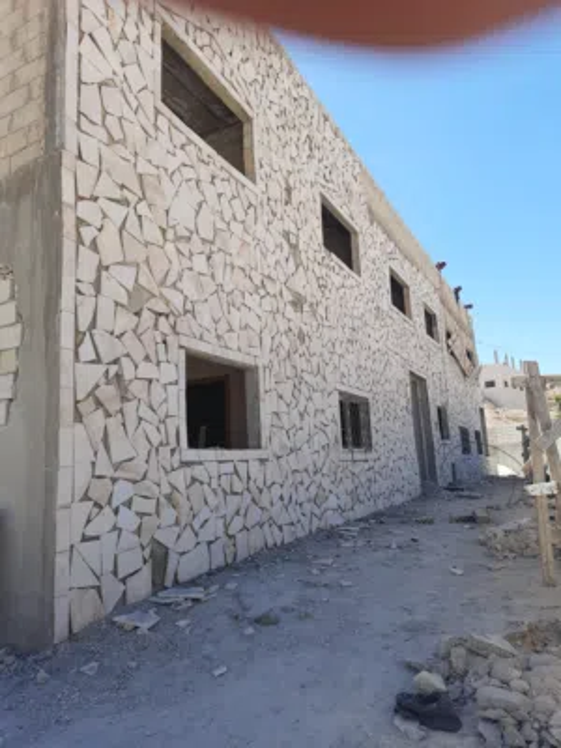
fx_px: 519
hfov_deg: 56.8
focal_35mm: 24
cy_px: 374
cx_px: 280
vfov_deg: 71.6
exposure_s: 1/486
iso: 20
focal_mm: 5.23
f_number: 1.8
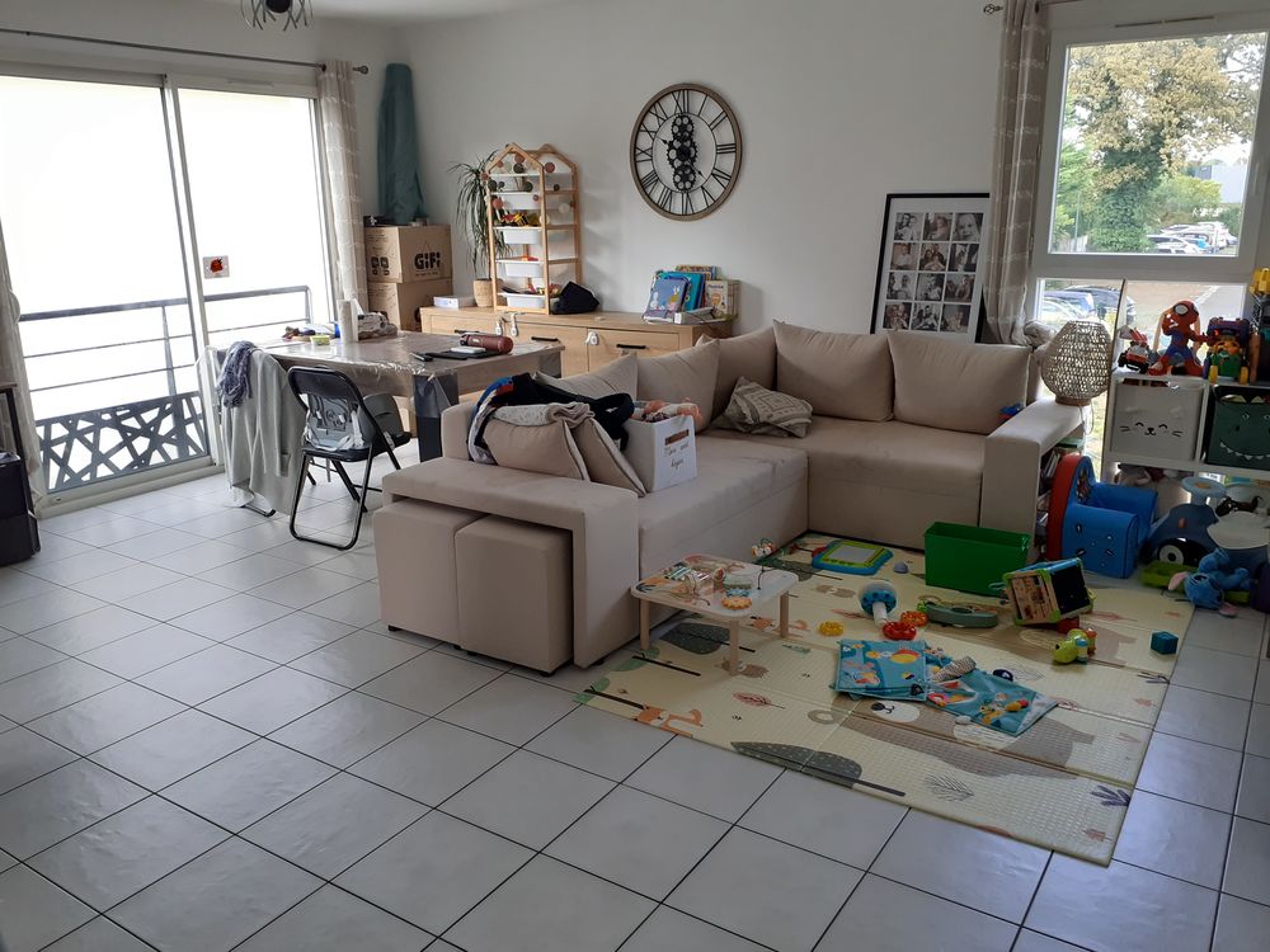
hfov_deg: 65.3
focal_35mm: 27
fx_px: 991
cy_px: 476
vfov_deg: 51.4
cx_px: 635
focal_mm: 3.6
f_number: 1.9
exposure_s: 1/100
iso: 64
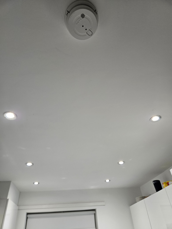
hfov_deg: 58.9
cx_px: 86
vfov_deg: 73.9
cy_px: 114
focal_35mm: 23
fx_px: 152
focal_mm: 5.4
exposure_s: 1/100
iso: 320
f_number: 1.8
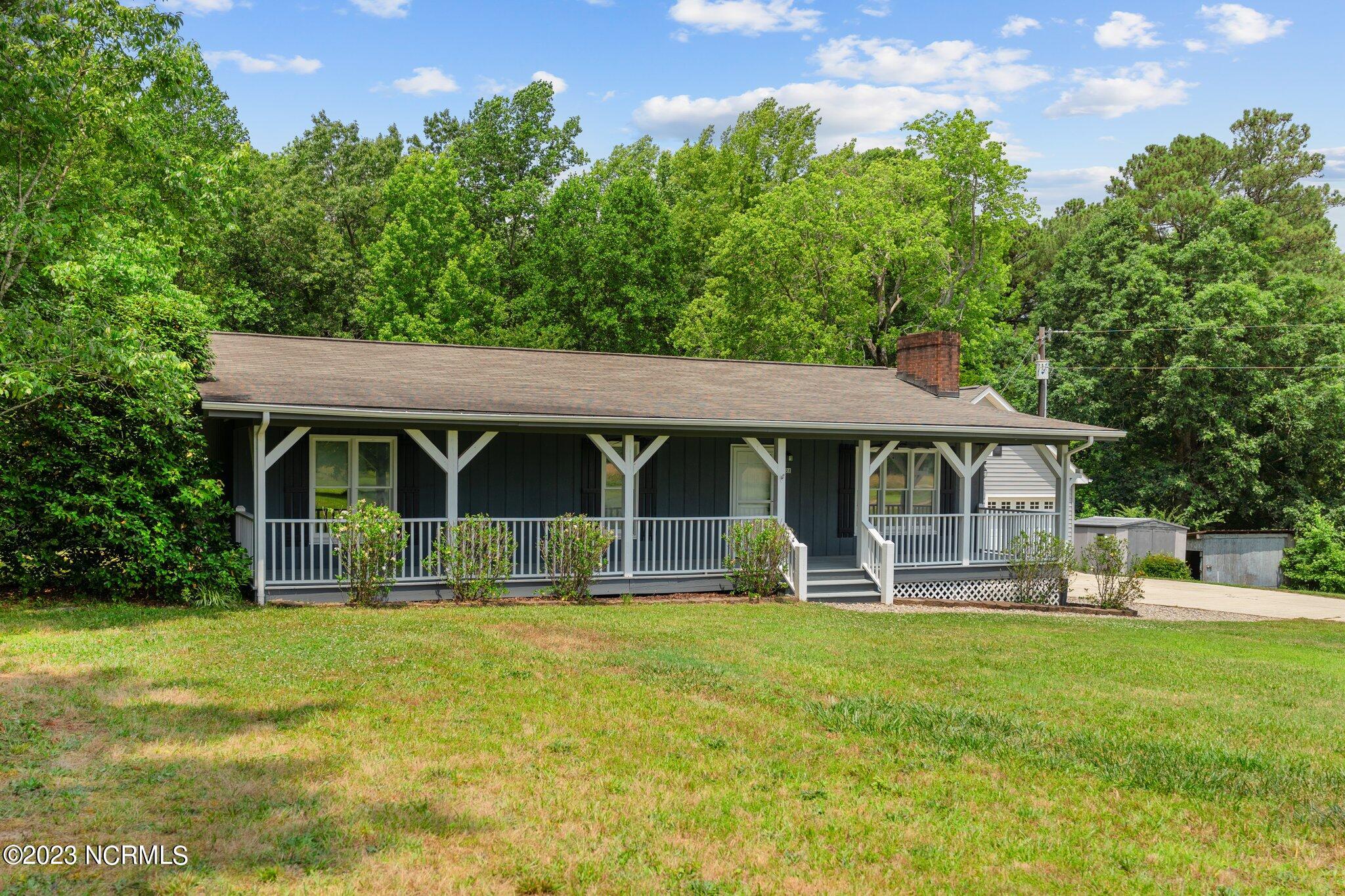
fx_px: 1158
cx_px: 672
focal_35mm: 31
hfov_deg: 60.3
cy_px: 448
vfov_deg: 42.3
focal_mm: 31
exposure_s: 1/400
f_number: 5.6
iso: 125
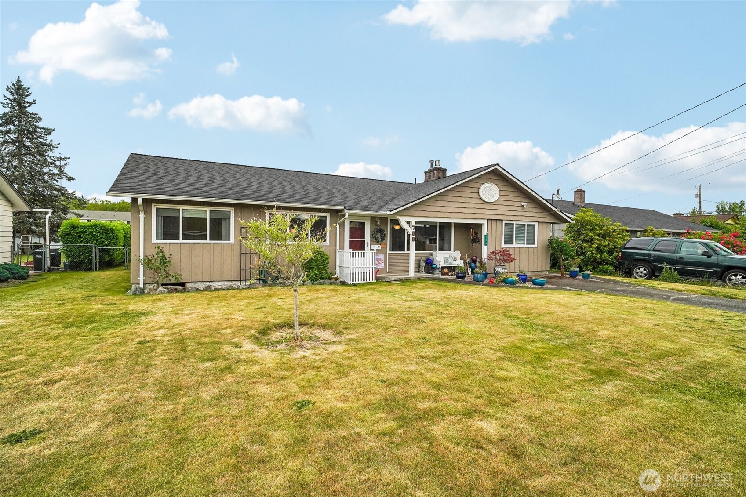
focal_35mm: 16
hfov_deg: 96.7
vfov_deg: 73.7
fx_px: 331
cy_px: 248
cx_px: 373
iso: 1600
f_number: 8
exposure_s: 1/640
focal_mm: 16
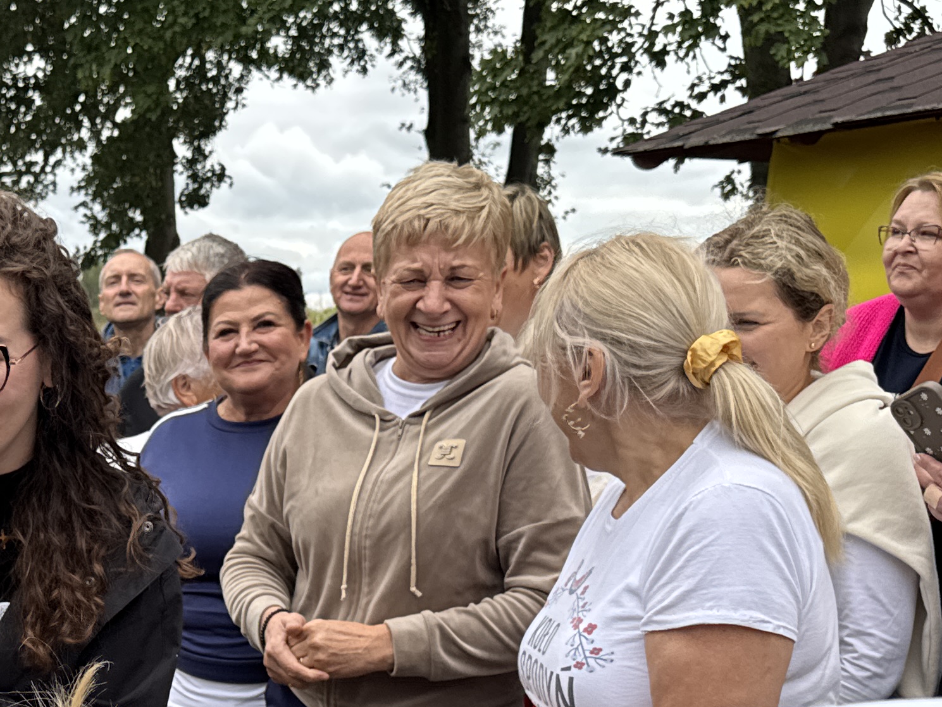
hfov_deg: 28.5
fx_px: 1769
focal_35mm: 65
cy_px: 679
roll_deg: +0.0
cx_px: 76
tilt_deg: -11.6
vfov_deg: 21.9
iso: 80
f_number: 1.78
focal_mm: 6.76
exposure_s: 1/1193
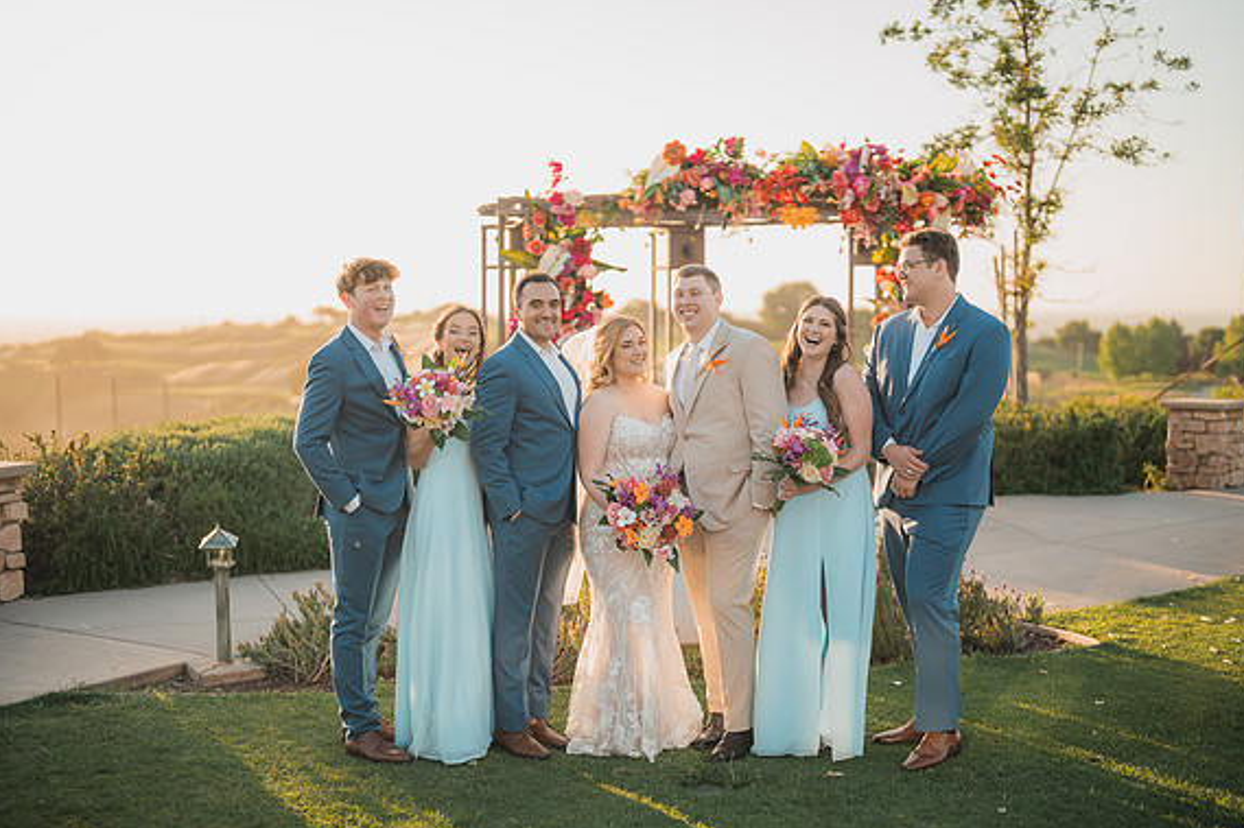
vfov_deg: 26.5
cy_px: 416
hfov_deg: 38.9
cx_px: 632
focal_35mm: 51
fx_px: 1762
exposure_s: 1/3200
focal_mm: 50
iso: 200
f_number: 1.2
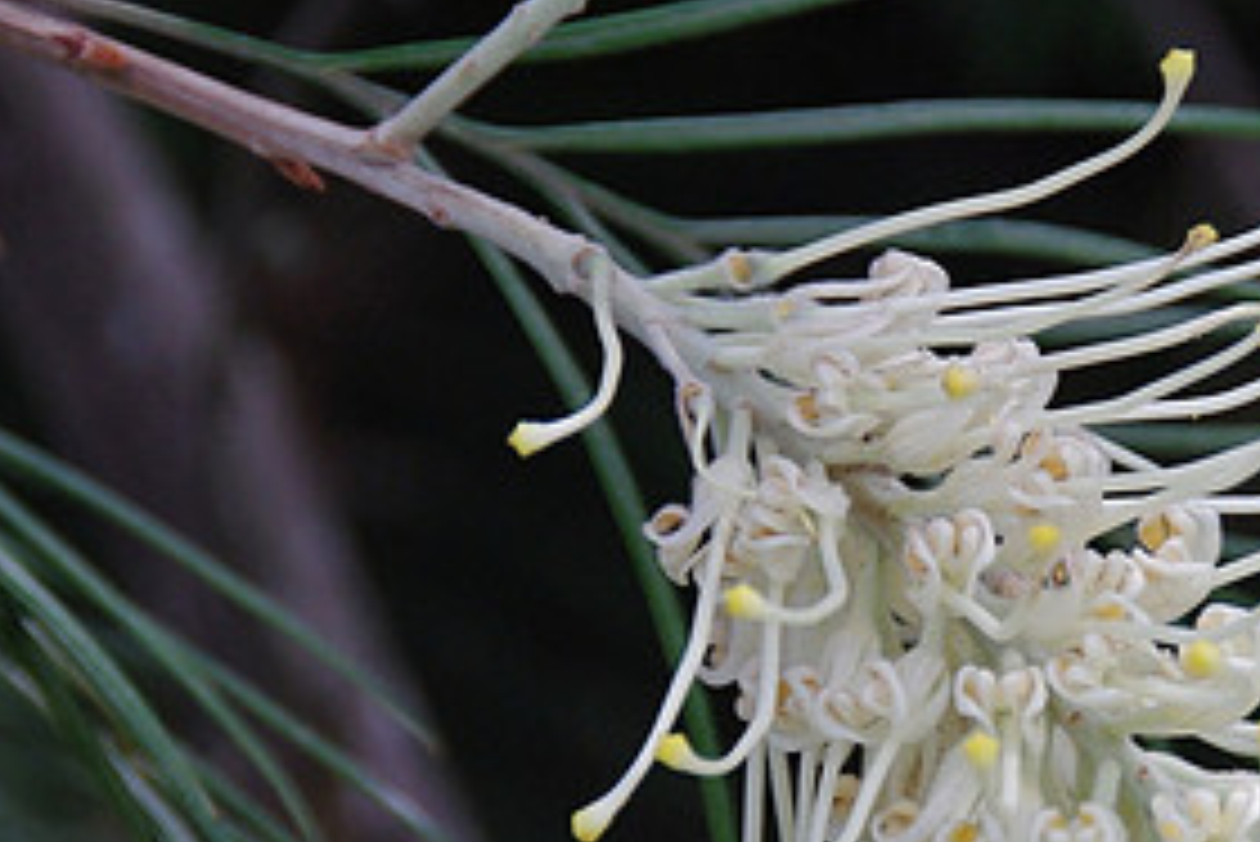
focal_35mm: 319
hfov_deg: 6.4
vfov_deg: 4.3
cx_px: 1120
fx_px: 11170
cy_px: 788
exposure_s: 1/125
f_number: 8
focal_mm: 103
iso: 560
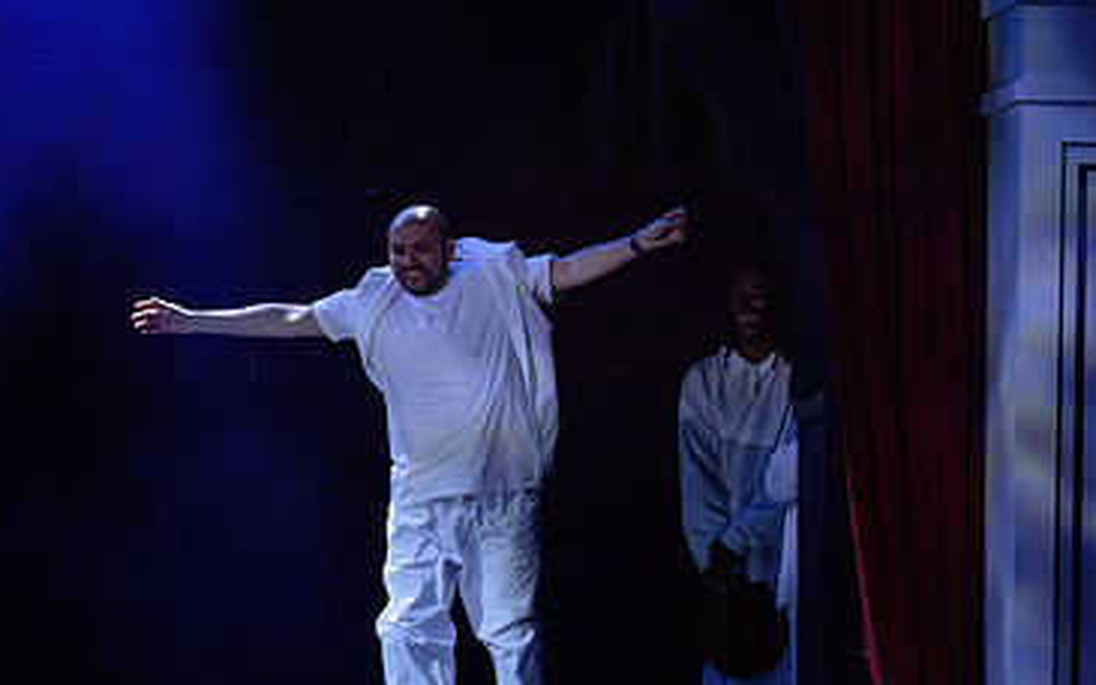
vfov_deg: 6.4
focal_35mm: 206
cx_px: 241
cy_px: 500
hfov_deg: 10.2
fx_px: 6152
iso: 1600
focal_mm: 102
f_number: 2.8
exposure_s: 1/200
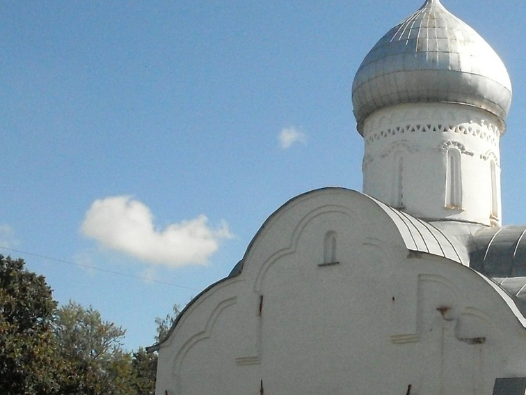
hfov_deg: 26.7
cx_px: 400
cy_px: 303
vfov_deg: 20.3
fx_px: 1094
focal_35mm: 72
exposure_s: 1/1000
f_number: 8.4
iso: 400
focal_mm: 6.3
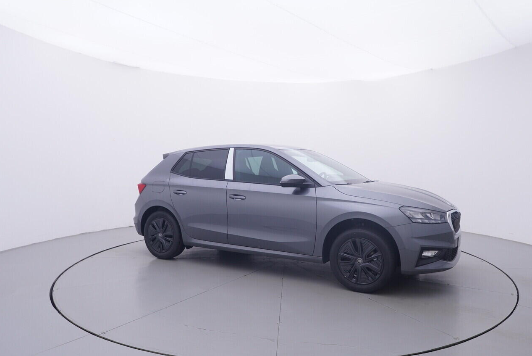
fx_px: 378
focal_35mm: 26
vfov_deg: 50.4
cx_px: 283
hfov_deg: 70.2
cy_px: 185
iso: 200
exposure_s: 1/80
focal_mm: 15
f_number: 5
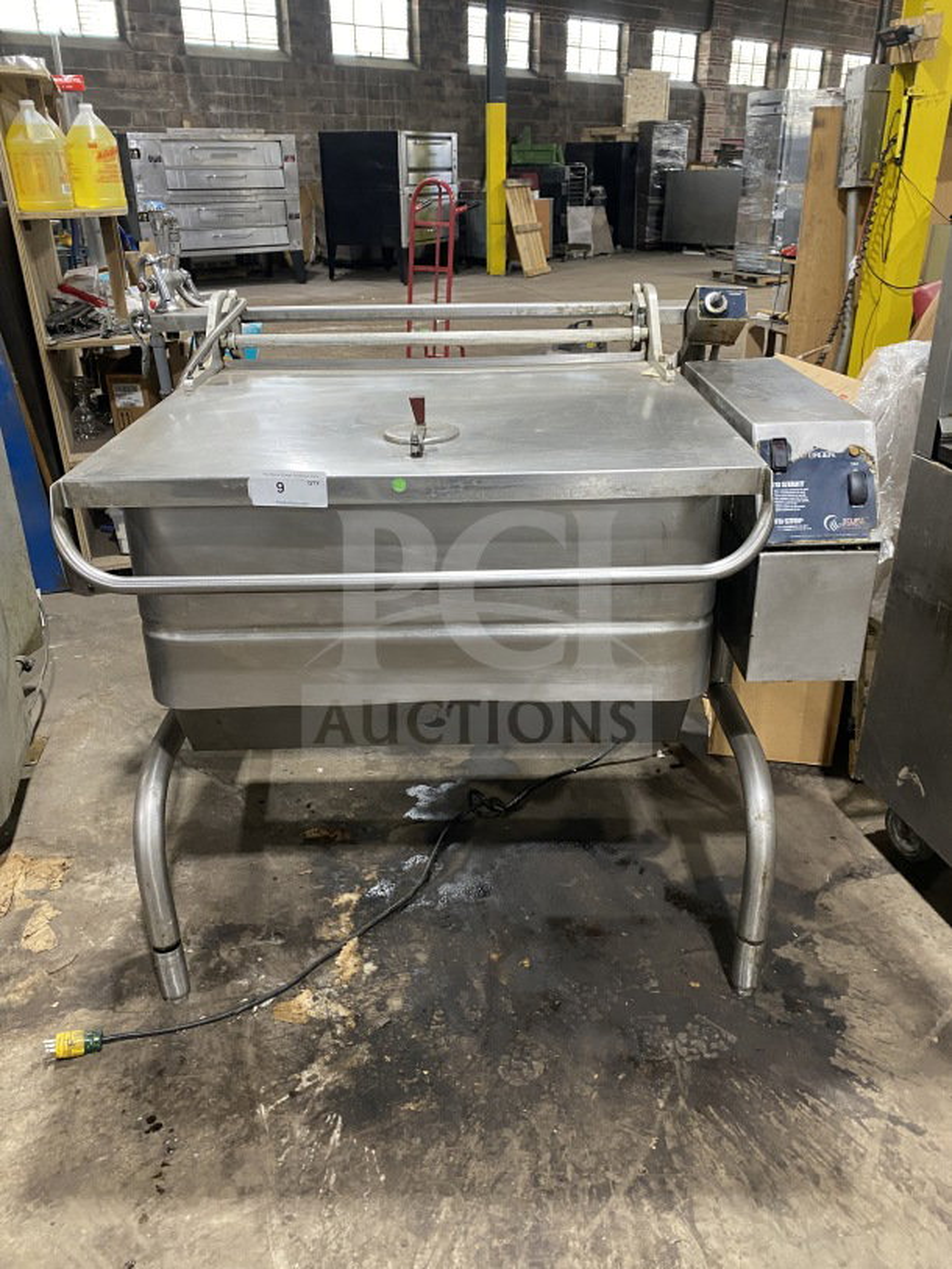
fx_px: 953
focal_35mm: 26
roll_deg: +0.2
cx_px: 476
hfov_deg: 53.1
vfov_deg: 67.3
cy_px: 634
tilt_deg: -25.2
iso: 250
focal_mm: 4.25
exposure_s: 1/60
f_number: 1.8
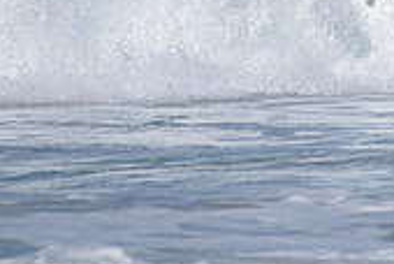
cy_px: -50
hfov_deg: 1.2
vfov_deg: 0.8
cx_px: 596
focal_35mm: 1702
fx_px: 18660
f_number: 5.6
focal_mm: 500
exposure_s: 1/2000
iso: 160
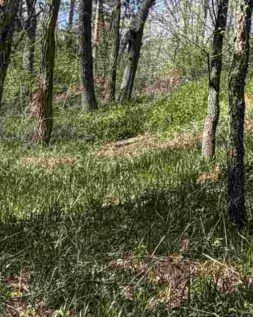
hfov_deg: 18.0
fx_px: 618
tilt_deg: +11.6
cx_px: 467
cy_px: 29
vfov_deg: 27.6
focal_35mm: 66
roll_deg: +1.7
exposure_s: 1/625
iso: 40
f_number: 2.2
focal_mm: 2.22
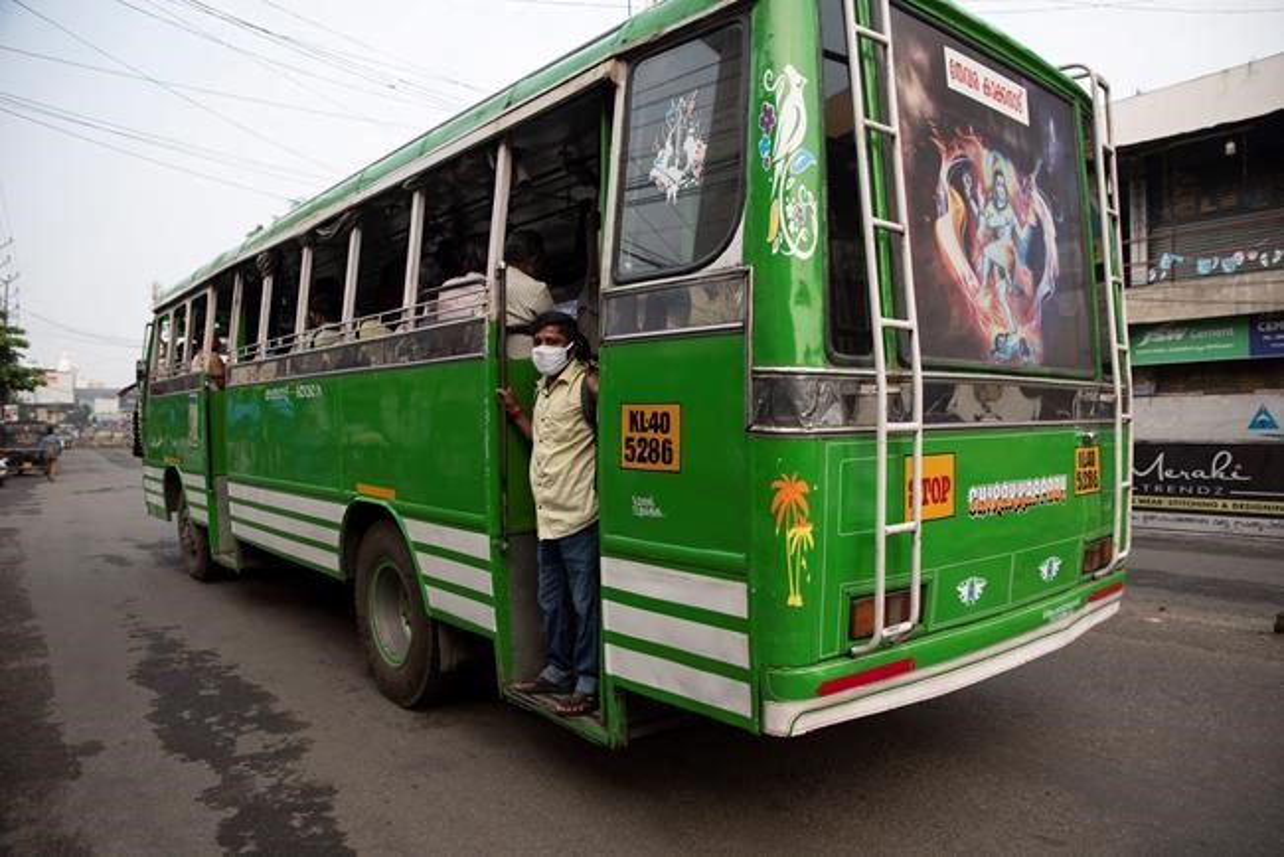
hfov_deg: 73.7
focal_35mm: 24
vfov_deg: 53.2
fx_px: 856
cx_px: 642
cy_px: 428
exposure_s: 1/800
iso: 320
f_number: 3.2
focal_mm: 24
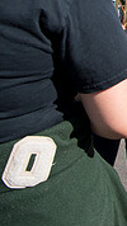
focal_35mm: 82
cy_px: 1
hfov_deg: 11.3
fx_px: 491
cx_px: 338
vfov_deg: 24.7
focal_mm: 24
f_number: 4.5
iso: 250
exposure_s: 1/1250
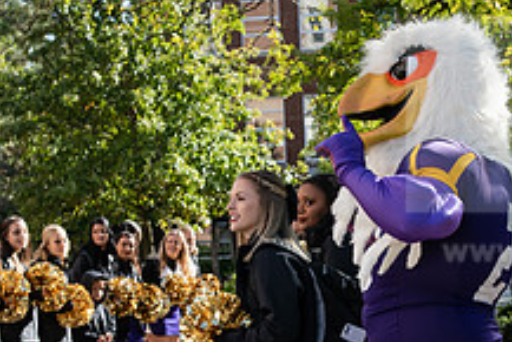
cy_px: 301
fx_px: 1523
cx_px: 335
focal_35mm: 107
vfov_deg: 12.7
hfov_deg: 19.0
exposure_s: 1/640
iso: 400
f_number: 5.6
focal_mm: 40
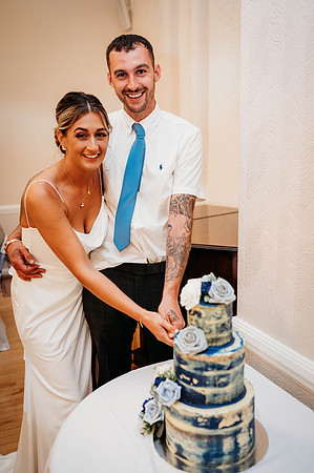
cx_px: 157
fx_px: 459
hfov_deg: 37.8
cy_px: 236
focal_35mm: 35
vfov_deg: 54.5
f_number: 2.5
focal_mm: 35
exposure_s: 1/200
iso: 1000
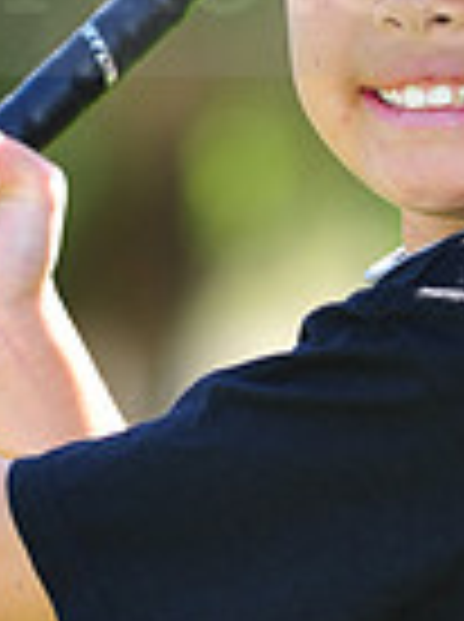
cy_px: -68
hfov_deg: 2.4
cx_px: 333
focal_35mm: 628
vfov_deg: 3.2
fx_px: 11259
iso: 200
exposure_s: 1/250
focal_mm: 155
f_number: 4.5
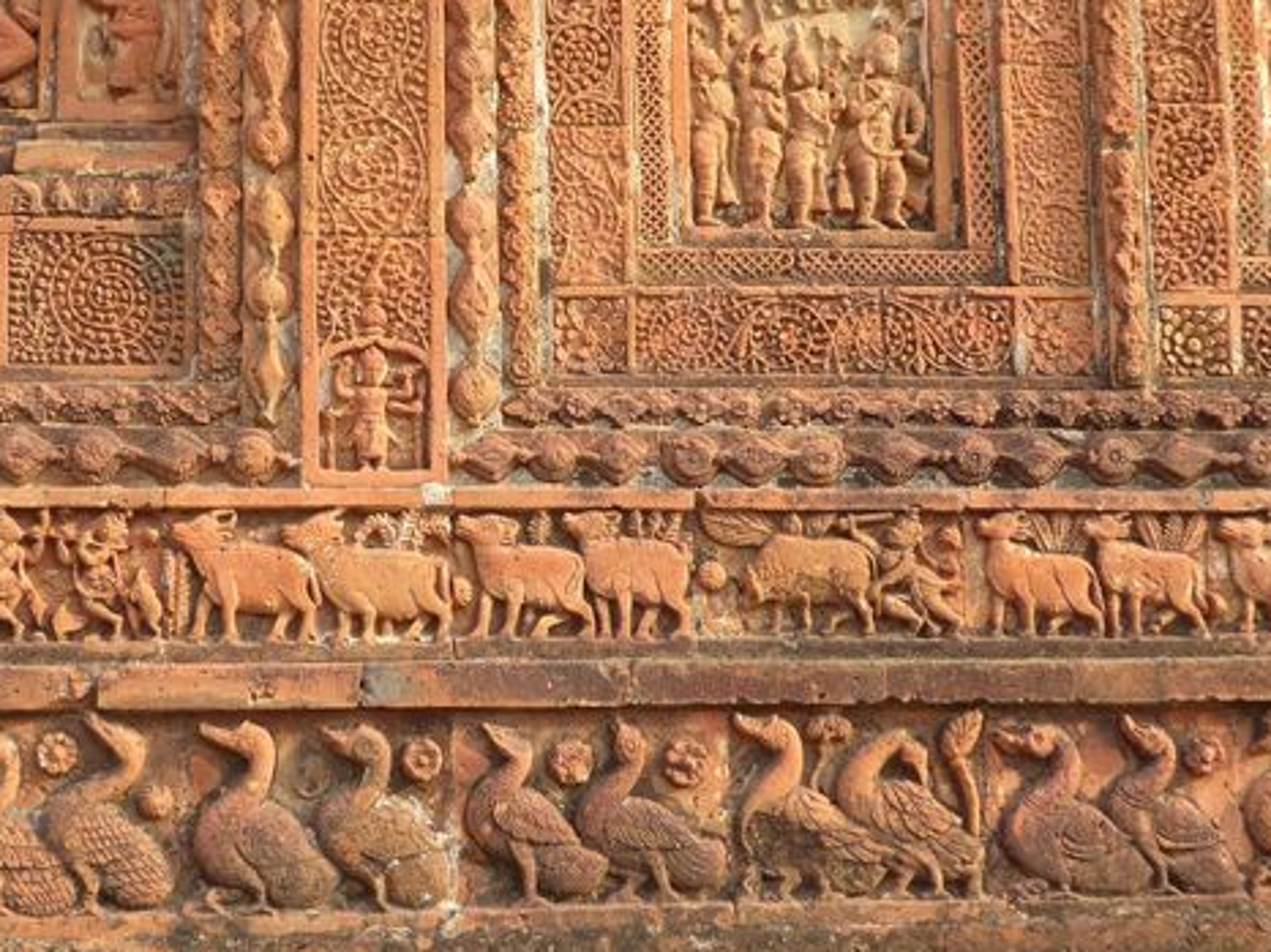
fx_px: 2459
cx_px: 455
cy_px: 360
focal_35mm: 67
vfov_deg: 21.9
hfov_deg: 28.8
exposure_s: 1/80
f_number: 3.7
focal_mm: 6.7
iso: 80
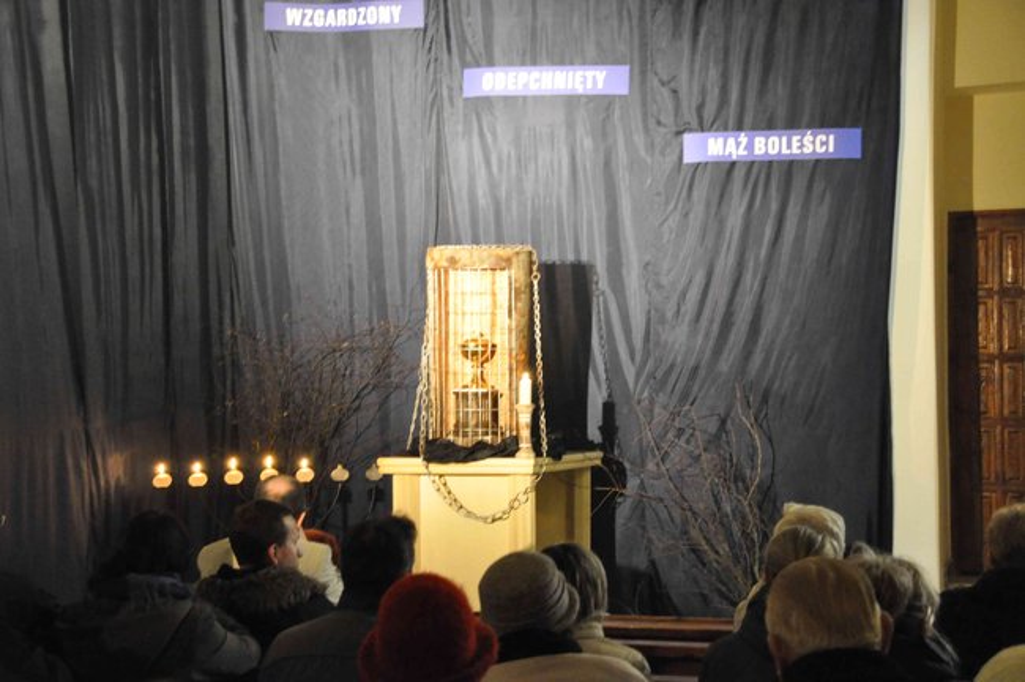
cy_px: 341
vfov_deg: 17.5
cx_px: 512
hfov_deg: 26.0
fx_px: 2219
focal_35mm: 78
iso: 3200
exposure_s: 1/6
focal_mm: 52
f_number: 7.1
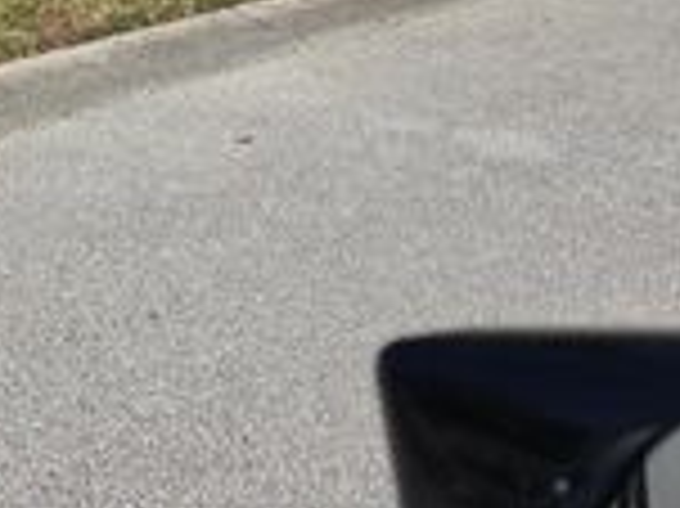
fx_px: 1492
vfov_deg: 16.9
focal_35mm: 76
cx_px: 14
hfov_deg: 24.6
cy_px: -321
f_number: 1.7
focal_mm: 6.3
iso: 12
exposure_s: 1/1016
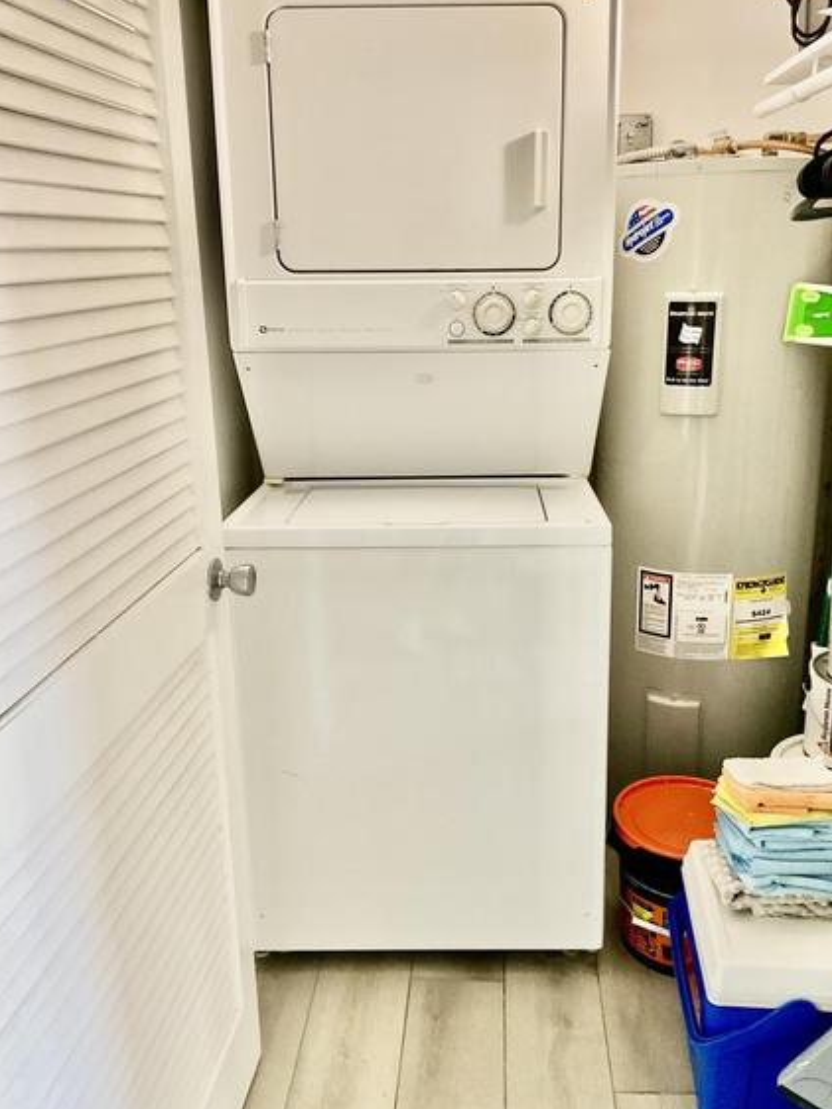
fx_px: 1057
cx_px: 455
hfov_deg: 42.9
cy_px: 560
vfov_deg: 55.3
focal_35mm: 33
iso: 200
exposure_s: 1/40
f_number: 1.8
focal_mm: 3
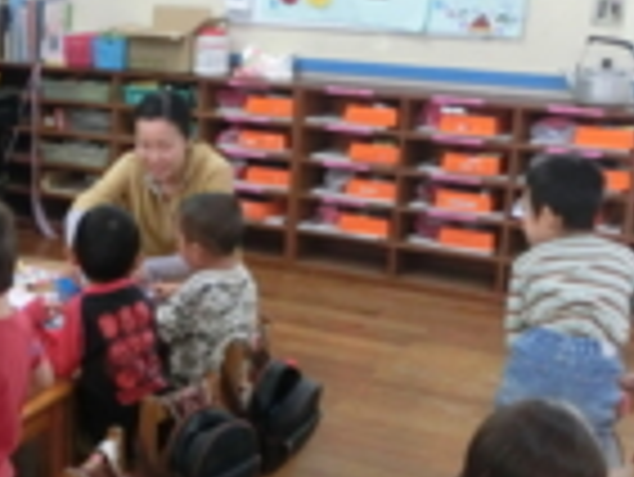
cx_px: 45
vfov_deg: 21.6
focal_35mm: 68
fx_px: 1246
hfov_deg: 27.4
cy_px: 292
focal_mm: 4.24
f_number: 3
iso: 500
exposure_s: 1/125
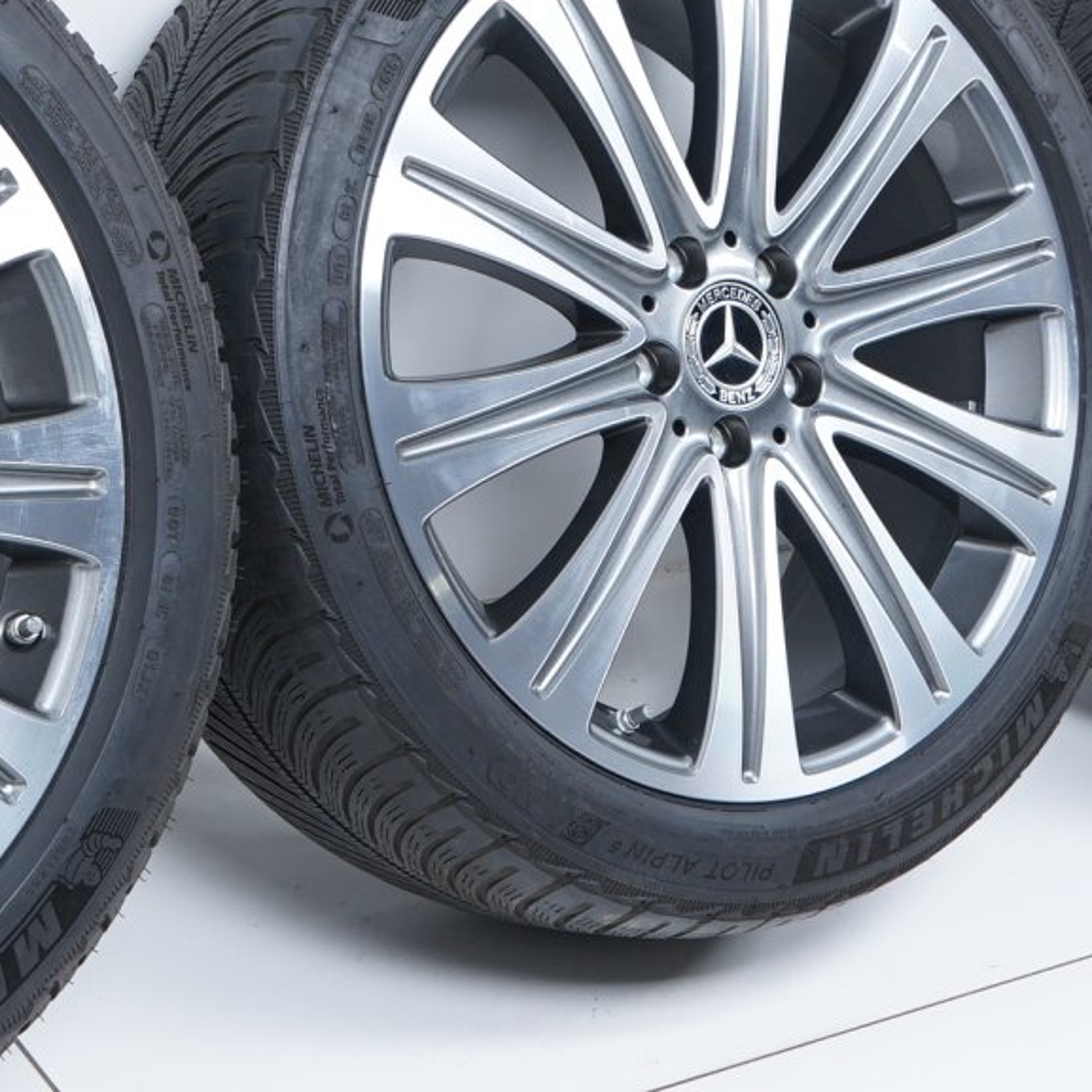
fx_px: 2927
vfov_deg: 21.0
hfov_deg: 21.1
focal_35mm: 82
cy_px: 304
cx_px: 426
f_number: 7.1
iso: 250
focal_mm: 29
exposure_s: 1/100
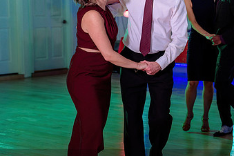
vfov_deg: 13.2
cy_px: 68
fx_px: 676
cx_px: 168
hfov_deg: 19.5
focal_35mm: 104
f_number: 2.8
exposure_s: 1/200
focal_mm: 54
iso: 500
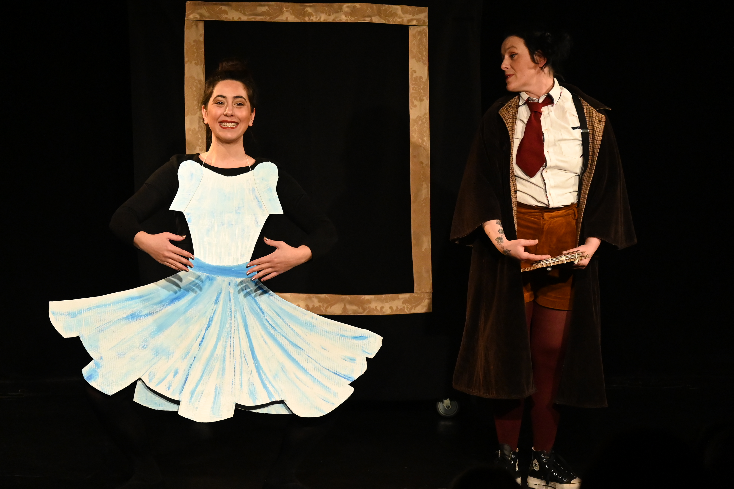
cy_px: 244
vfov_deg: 12.9
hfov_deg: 19.3
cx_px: 367
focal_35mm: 106
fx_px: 2161
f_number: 4.8
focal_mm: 71
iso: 5000
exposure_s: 1/1000
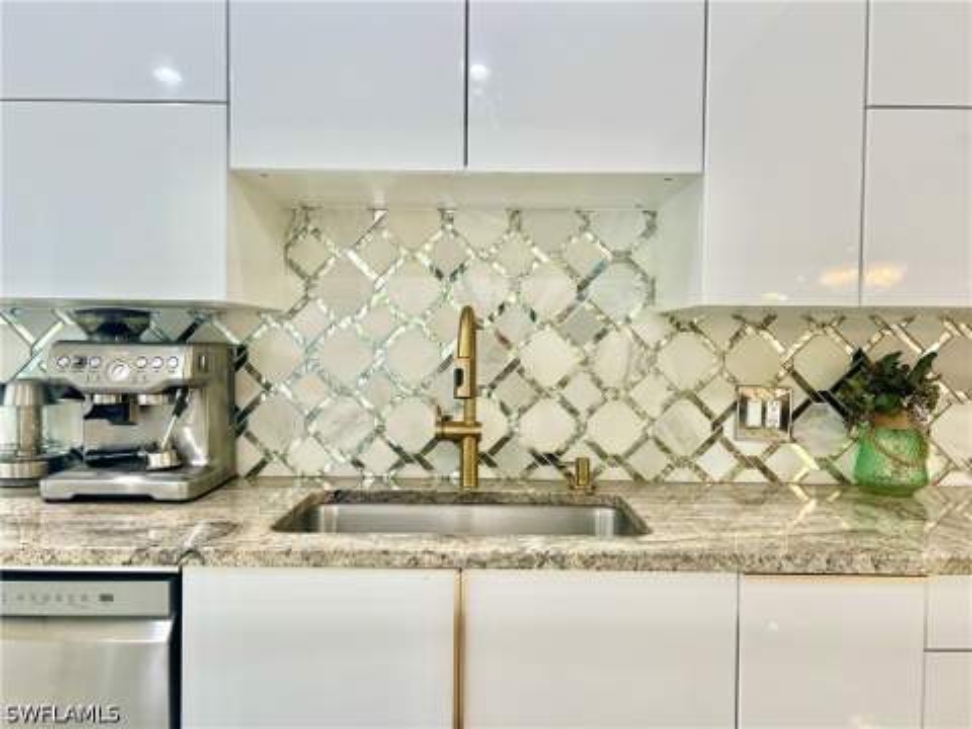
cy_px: 364
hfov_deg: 67.3
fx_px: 730
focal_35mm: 26
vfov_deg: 53.1
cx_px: 486
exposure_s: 1/120
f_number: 1.5
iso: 125
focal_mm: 5.7
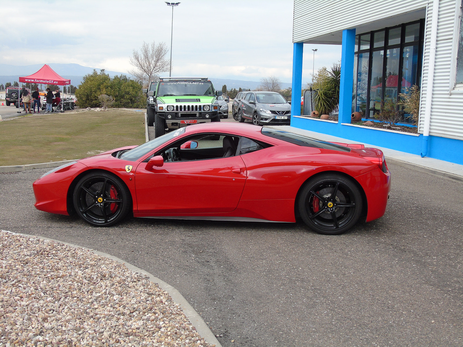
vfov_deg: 36.0
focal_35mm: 40
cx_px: 232
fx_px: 535
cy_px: 174
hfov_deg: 46.8
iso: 80
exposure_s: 1/250
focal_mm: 7.1
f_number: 3.9
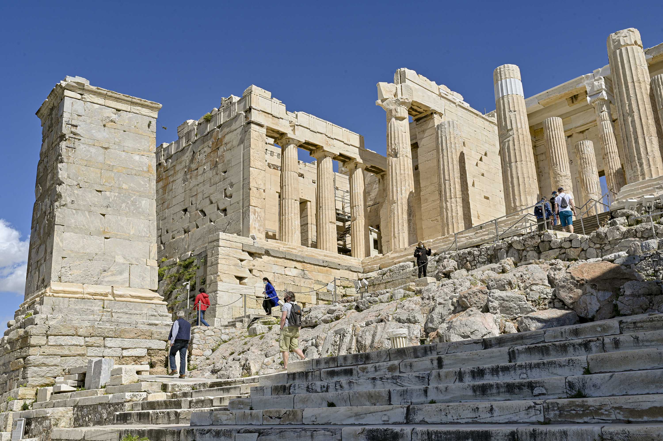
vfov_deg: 37.8
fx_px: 644
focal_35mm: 35
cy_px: 220
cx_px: 332
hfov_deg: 54.5
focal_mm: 35
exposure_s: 1/250
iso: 125
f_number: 16
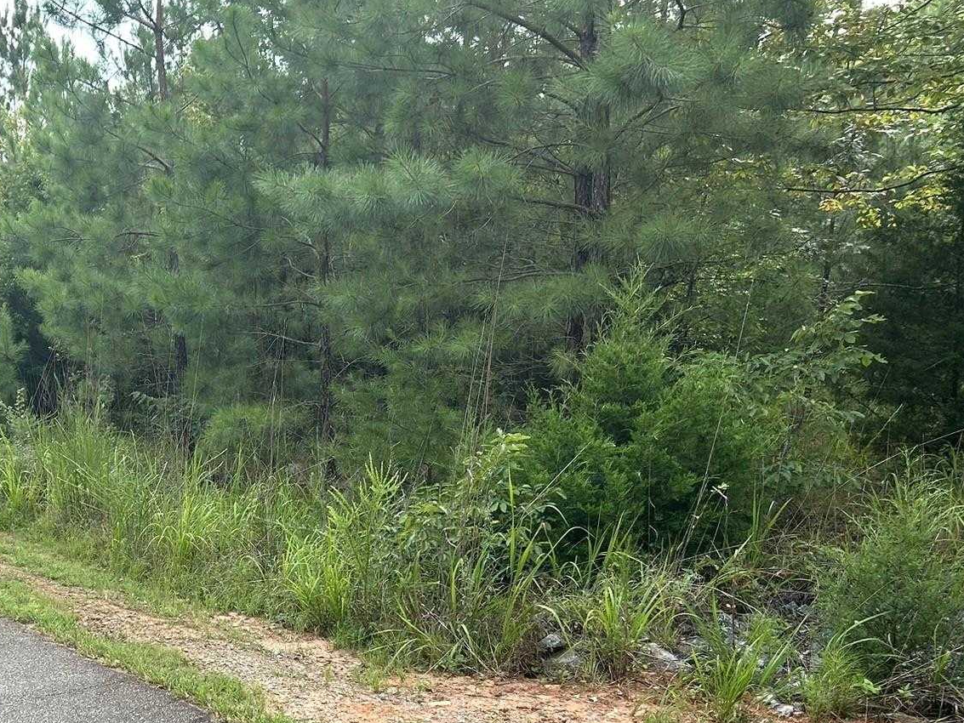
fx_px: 1309
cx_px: 165
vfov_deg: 30.2
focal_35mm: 47
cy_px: 568
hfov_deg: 38.6
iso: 64
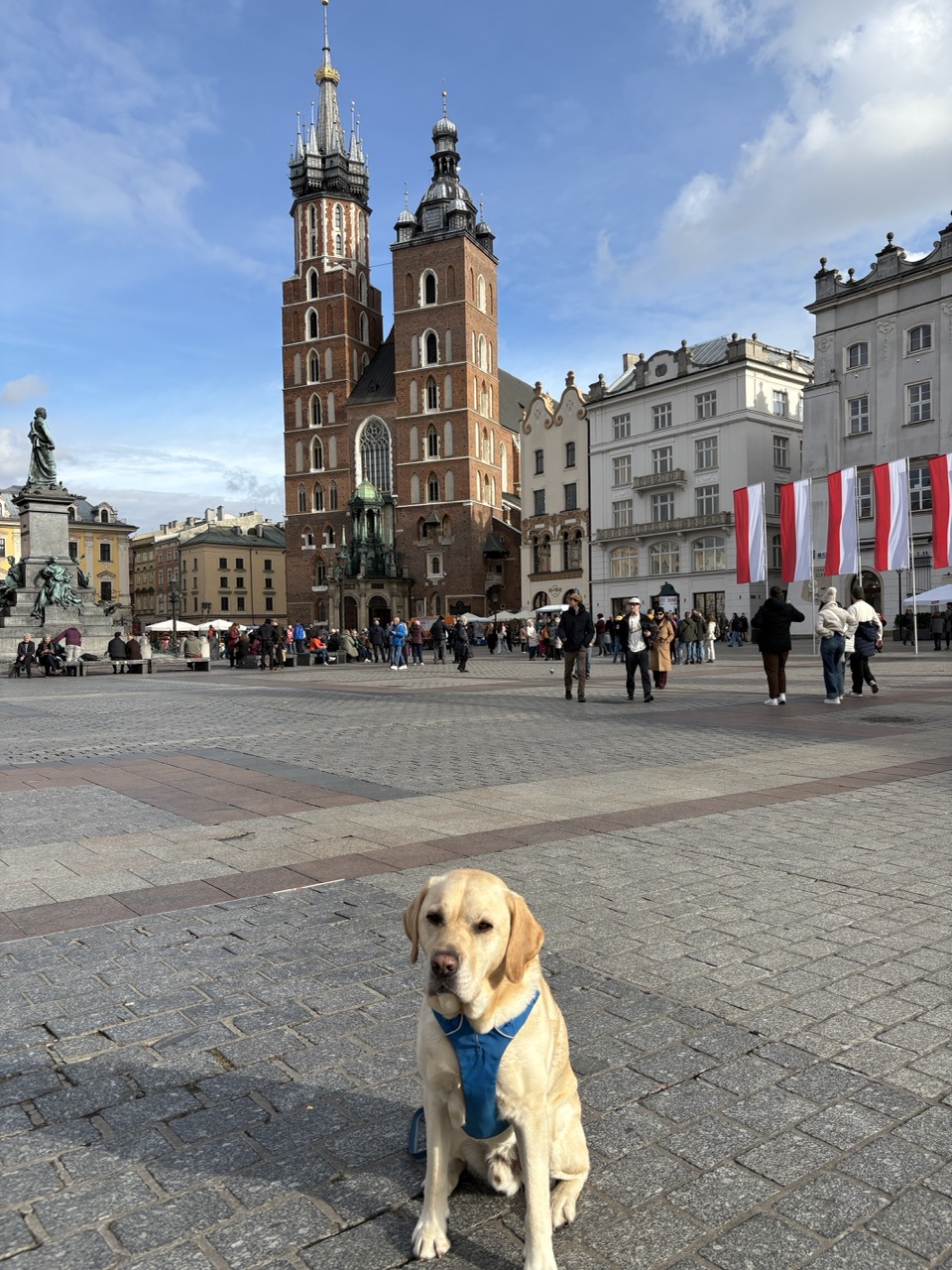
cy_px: 635
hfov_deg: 53.1
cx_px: 476
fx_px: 953
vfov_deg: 67.3
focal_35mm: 26
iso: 50
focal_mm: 5.96
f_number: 1.6
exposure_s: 1/2639
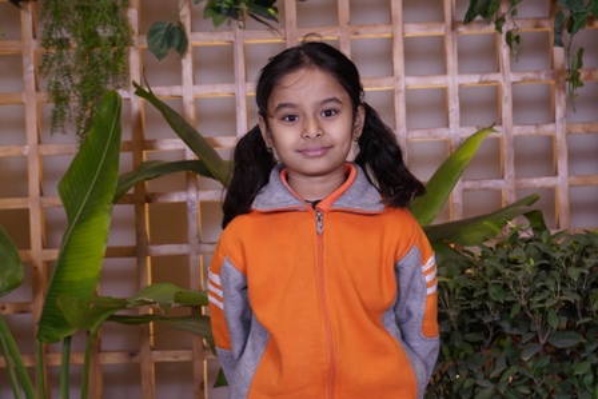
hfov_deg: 29.2
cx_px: 299
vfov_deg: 19.7
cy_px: 200
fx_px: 1146
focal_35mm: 69
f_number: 4.5
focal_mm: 46
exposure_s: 1/125
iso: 400
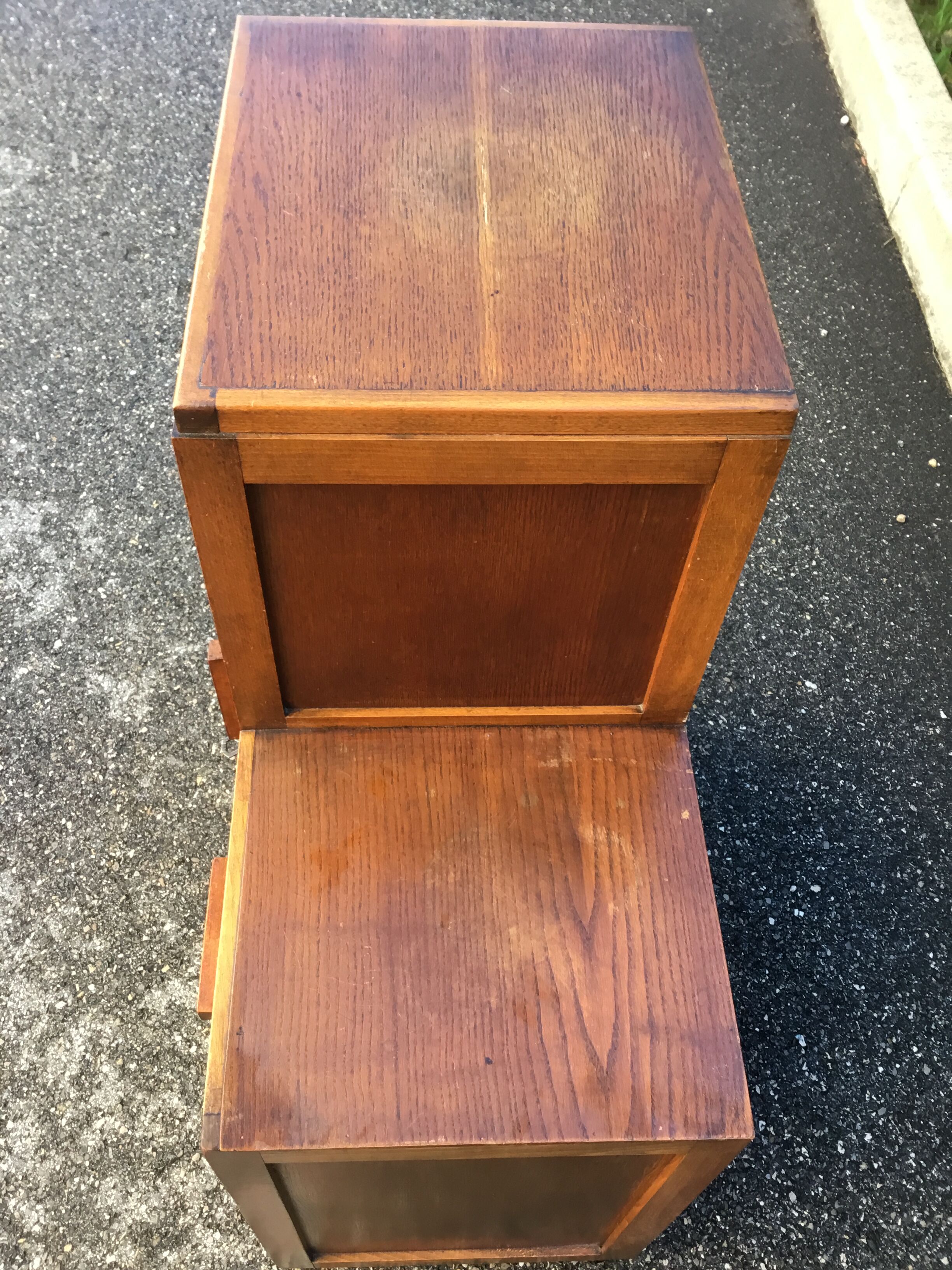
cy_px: 635
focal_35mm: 31
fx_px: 1137
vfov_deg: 58.4
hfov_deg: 45.4
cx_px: 476
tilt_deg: -54.1
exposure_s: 1/33
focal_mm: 3.3
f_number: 2.4
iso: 25
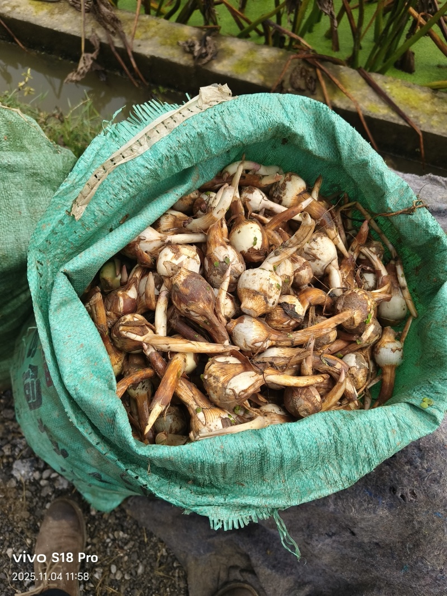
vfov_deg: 73.9
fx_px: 396
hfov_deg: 58.9
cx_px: 224
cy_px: 298
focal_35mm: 23
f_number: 1.88
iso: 72
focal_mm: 5.6
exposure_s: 1/1590
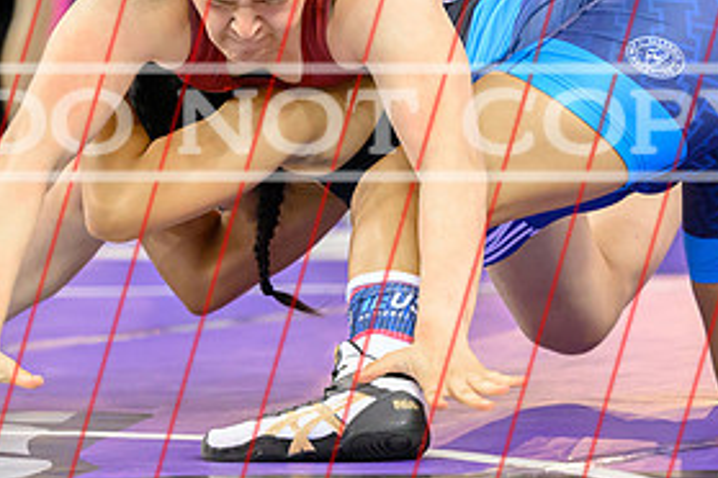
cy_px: 84
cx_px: 350
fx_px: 7060
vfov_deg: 3.9
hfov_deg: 5.8
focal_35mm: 354
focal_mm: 140
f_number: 2.8
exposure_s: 1/800
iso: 3600
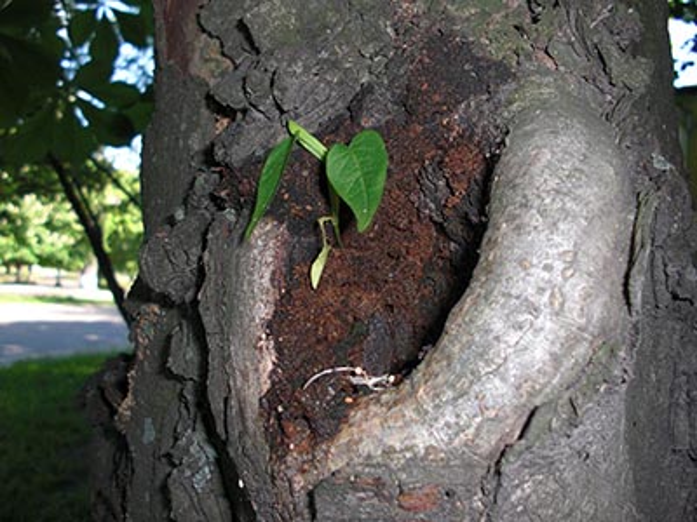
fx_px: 725
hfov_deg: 51.4
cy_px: 261
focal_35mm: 36
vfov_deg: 39.7
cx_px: 348
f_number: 7.9
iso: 200
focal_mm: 6.3
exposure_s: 1/60
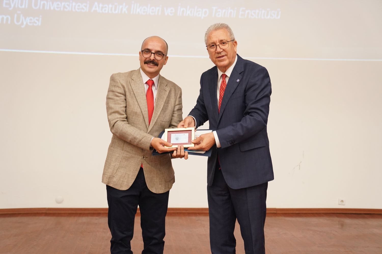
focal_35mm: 47
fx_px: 499
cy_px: 127
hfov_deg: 41.9
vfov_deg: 28.6
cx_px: 191
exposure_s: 1/100
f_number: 3.2
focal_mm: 47
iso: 3200
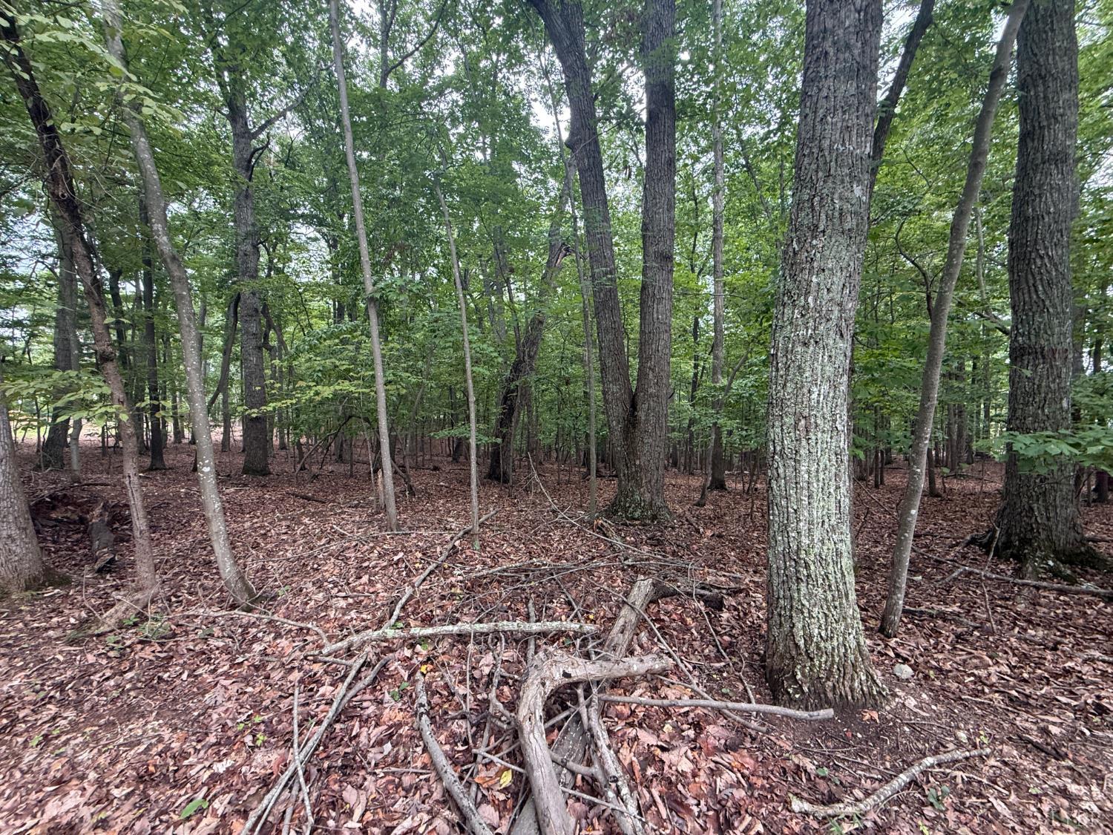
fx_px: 450
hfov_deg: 102.1
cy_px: 418
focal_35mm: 14
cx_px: 556
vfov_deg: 85.7
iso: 160
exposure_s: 1/99
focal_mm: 2.22
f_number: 2.2
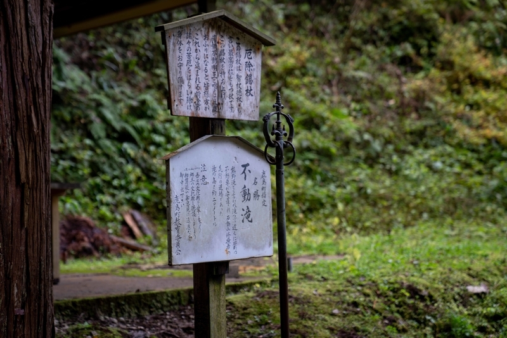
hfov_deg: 28.8
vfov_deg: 19.5
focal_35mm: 70
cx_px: 254
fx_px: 986
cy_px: 169
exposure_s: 1/50
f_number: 2.8
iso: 100
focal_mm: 70
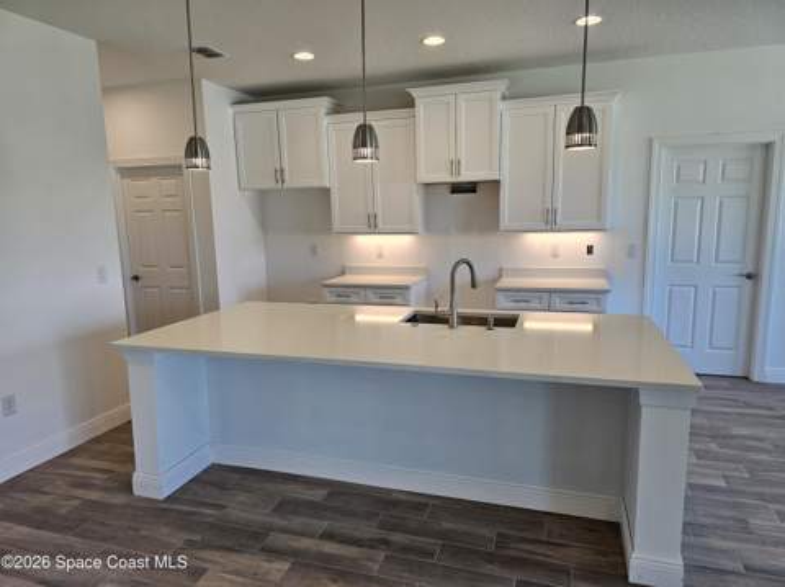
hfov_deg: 74.0
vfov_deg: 58.8
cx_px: 392
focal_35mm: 23
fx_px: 521
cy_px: 294
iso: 80
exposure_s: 1/120
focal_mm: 6.3
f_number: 1.7
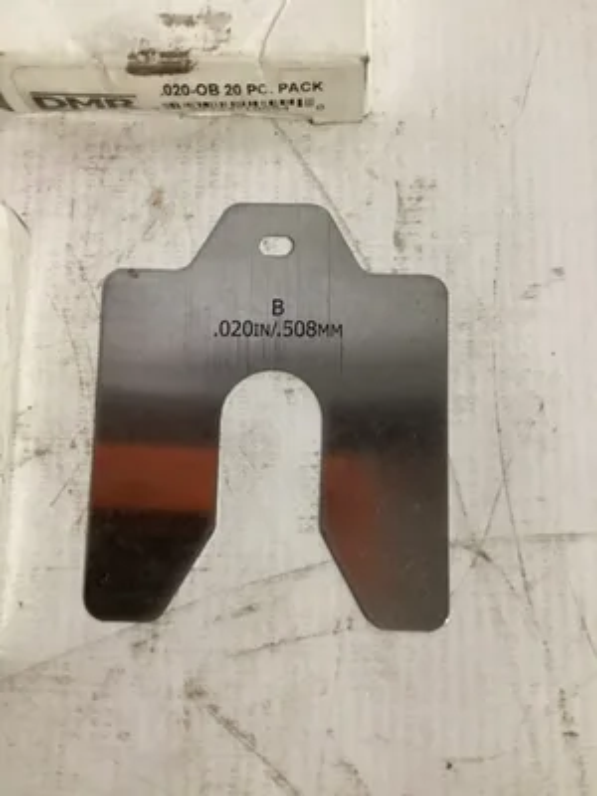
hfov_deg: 45.4
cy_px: 398
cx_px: 298
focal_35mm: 31
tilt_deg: -80.5
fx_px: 713
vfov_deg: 58.4
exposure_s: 1/50
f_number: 2.4
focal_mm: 3.3
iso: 250
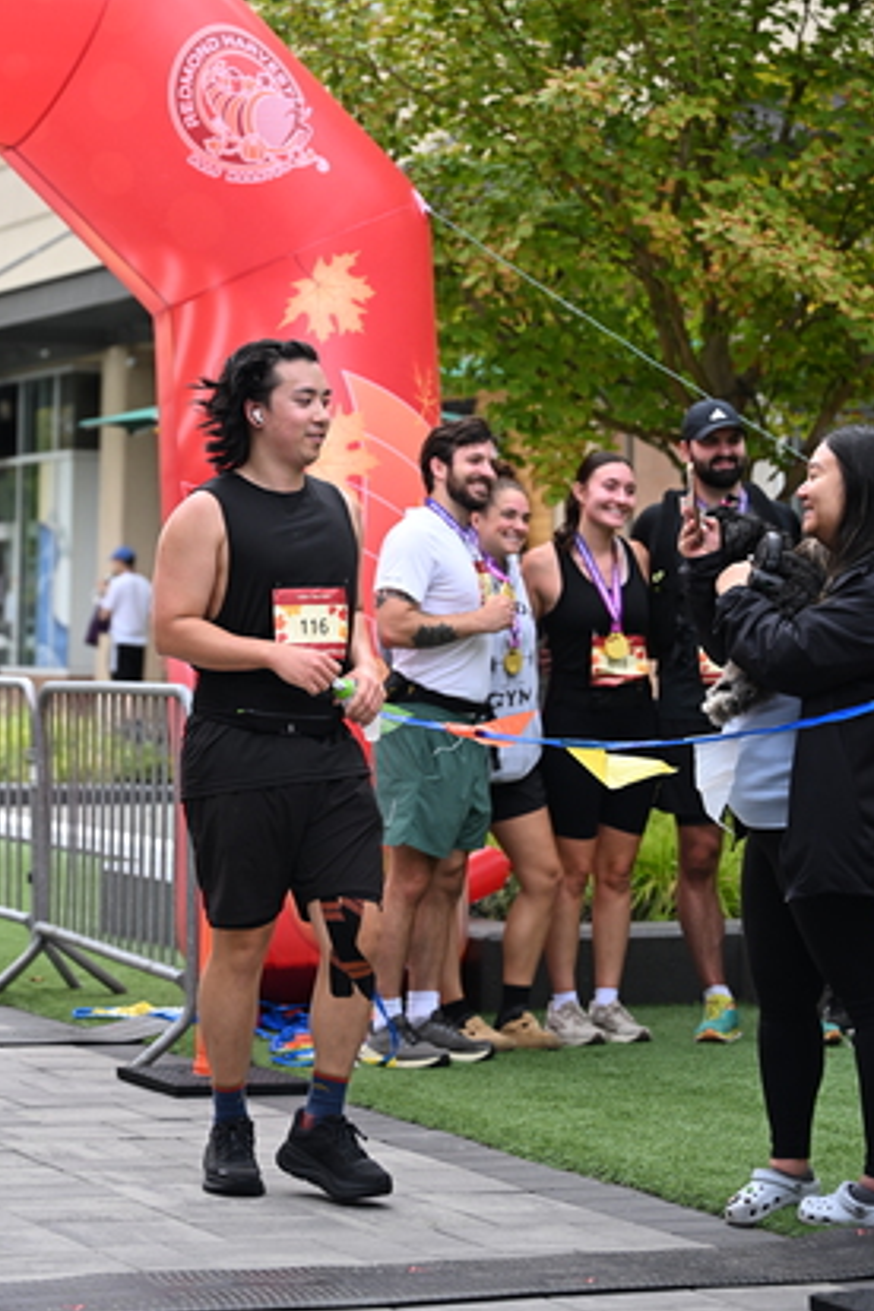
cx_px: 382
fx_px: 3386
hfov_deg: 14.7
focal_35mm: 93
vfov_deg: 21.8
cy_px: 459
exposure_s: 1/2500
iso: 640
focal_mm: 70
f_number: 2.8
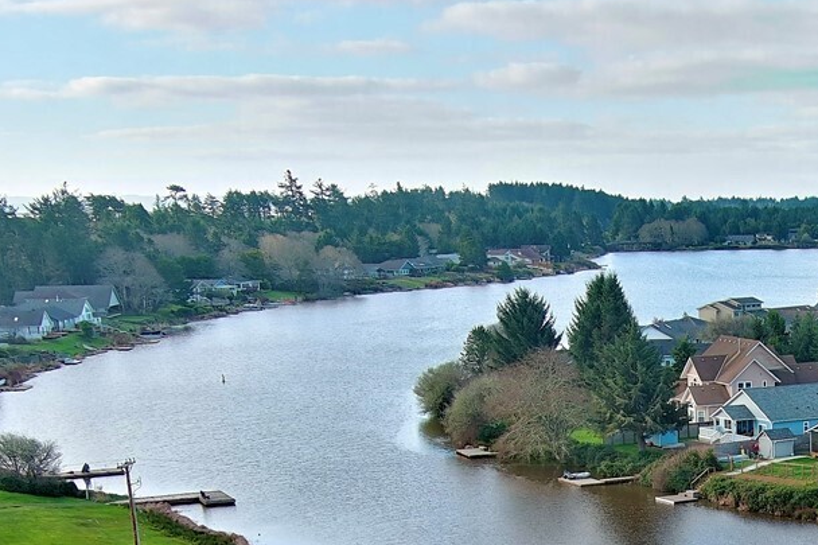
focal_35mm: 81
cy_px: 748
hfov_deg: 24.0
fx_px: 1840
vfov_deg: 15.8
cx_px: 817
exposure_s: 1/349
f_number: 2.8
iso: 100
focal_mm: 10.57
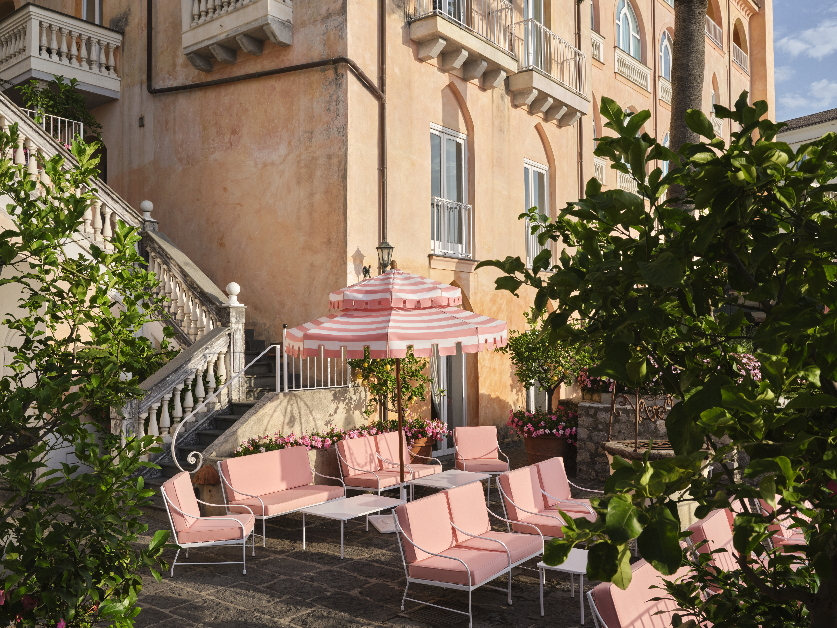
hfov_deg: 58.4
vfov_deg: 45.4
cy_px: 314
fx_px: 750
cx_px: 418
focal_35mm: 31
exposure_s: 1/160
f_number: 16
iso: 400
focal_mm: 38.9
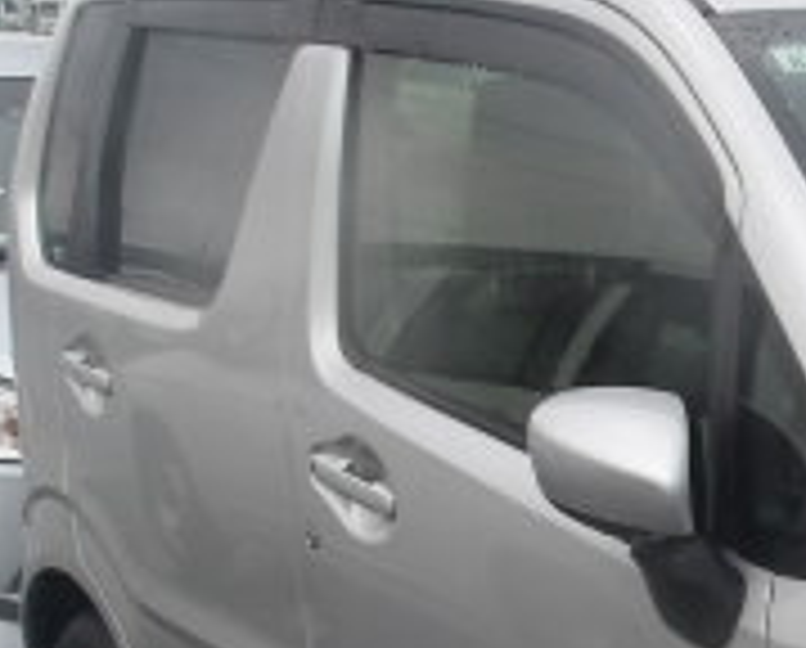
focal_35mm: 94
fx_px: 2247
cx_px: 1027
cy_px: 783
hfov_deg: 18.9
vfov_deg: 15.8
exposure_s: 1/60
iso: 227
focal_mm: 4.9
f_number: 10.4
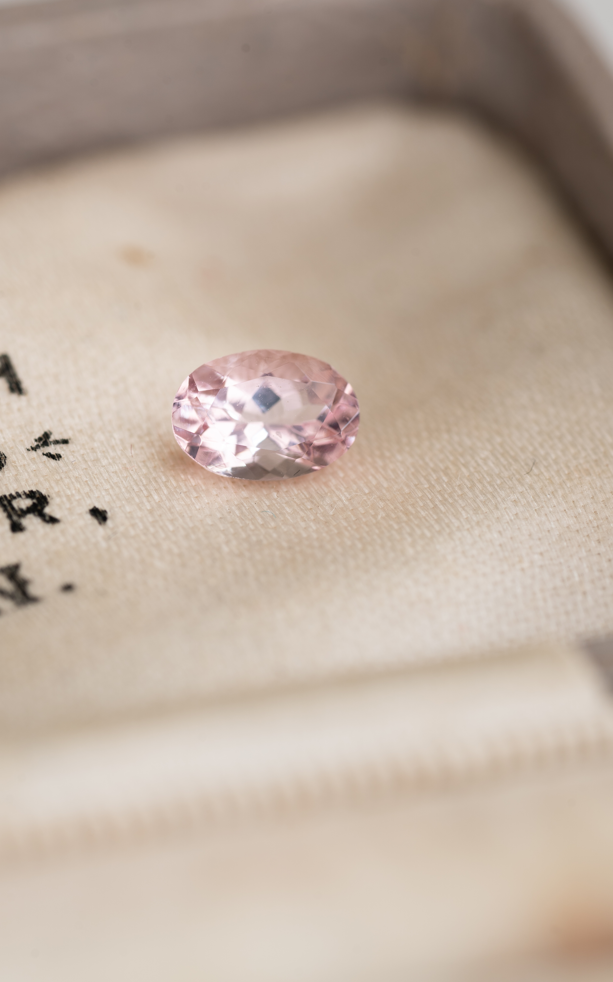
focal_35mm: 114
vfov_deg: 18.3
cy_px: 437
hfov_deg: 11.5
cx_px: 274
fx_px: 3048
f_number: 6.3
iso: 100
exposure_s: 1/8
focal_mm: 90
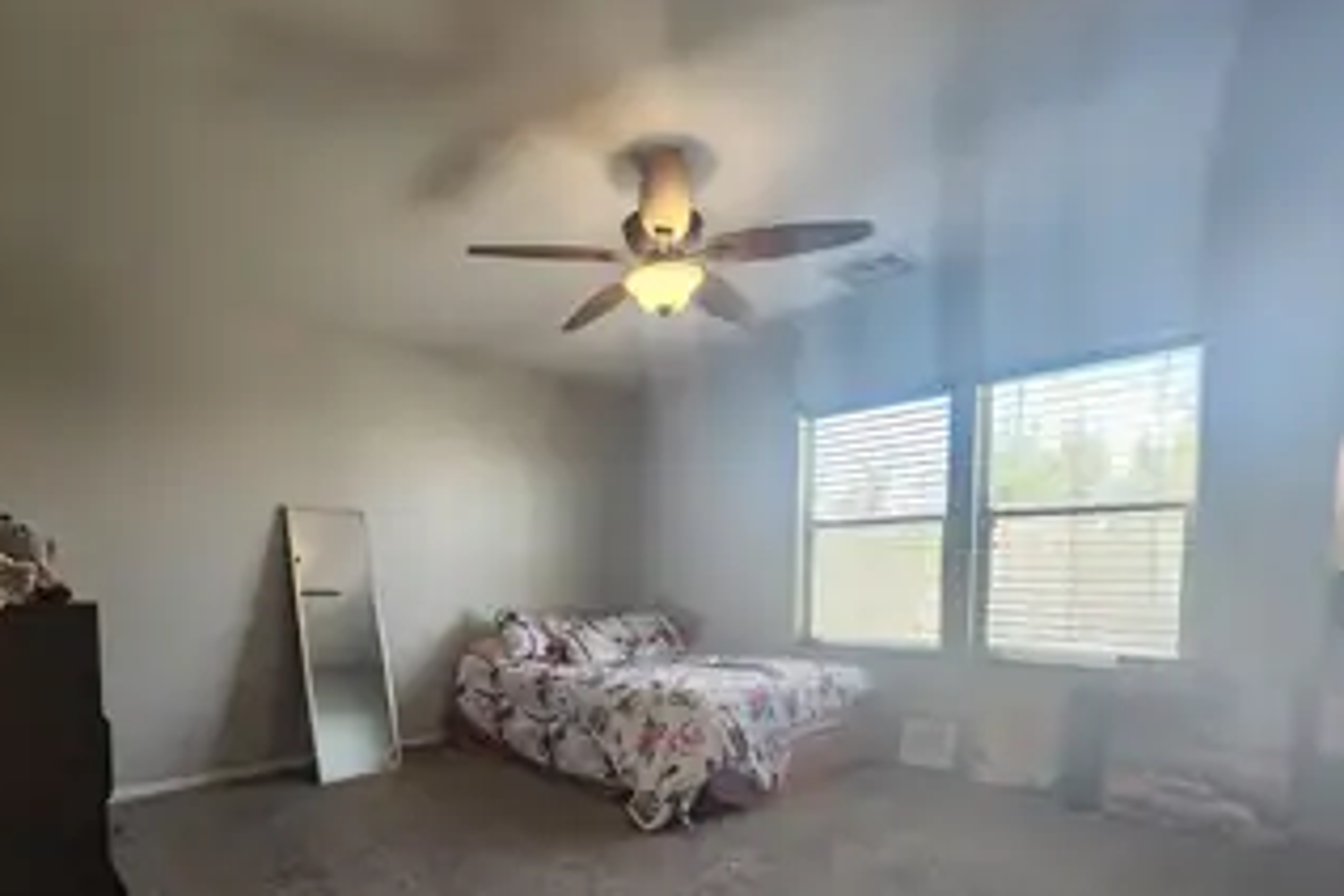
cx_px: 571
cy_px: 613
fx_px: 635
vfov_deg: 68.0
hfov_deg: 92.6
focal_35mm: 17
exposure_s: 1/60
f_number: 2.2
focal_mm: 2.2
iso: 125
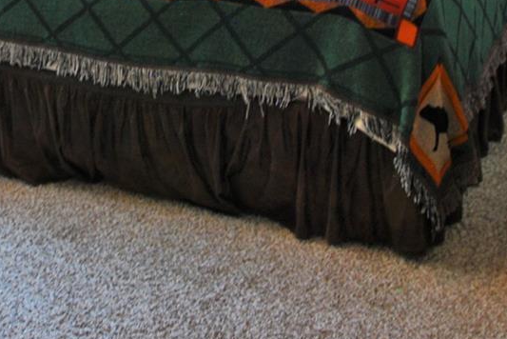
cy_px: -108
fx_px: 1071
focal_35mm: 76
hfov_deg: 26.4
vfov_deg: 16.9
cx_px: 146
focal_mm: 18
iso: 400
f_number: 3.5
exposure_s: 1/20
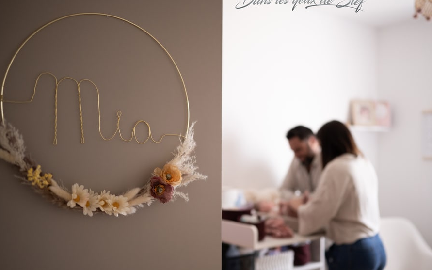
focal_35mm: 41
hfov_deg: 48.2
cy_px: 147
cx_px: 228
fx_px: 483
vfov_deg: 31.2
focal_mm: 35
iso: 640
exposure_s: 1/400
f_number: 1.8
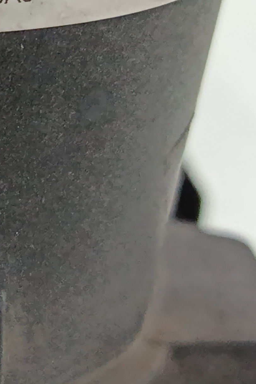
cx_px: -135
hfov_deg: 9.8
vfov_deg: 14.9
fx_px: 1451
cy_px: 51
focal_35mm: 136
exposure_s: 1/50
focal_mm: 5.24
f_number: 1.7
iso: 874
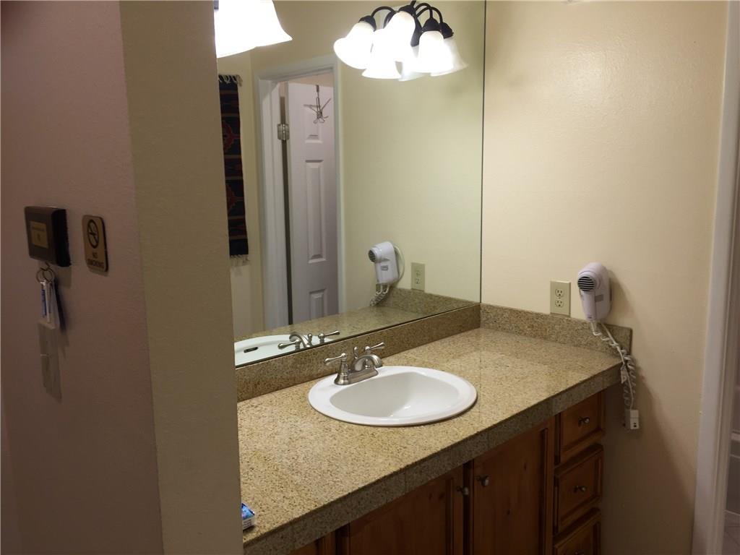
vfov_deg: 48.2
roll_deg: +0.0
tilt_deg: -9.5
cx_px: 370
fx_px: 620
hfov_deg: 61.7
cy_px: 278
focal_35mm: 29
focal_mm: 4.15
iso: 32
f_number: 2.2
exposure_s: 1/40
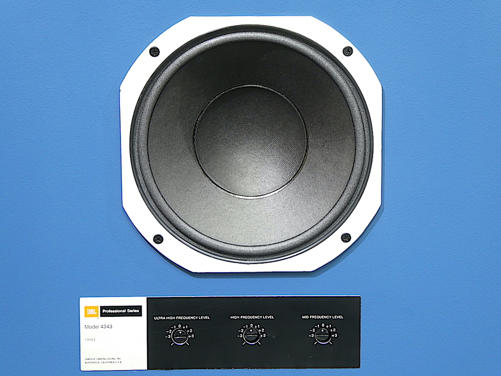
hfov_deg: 18.5
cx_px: 250
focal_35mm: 106
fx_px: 1534
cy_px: 188
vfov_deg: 14.0
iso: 200
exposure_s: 1/1.6
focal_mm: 19
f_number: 5.1
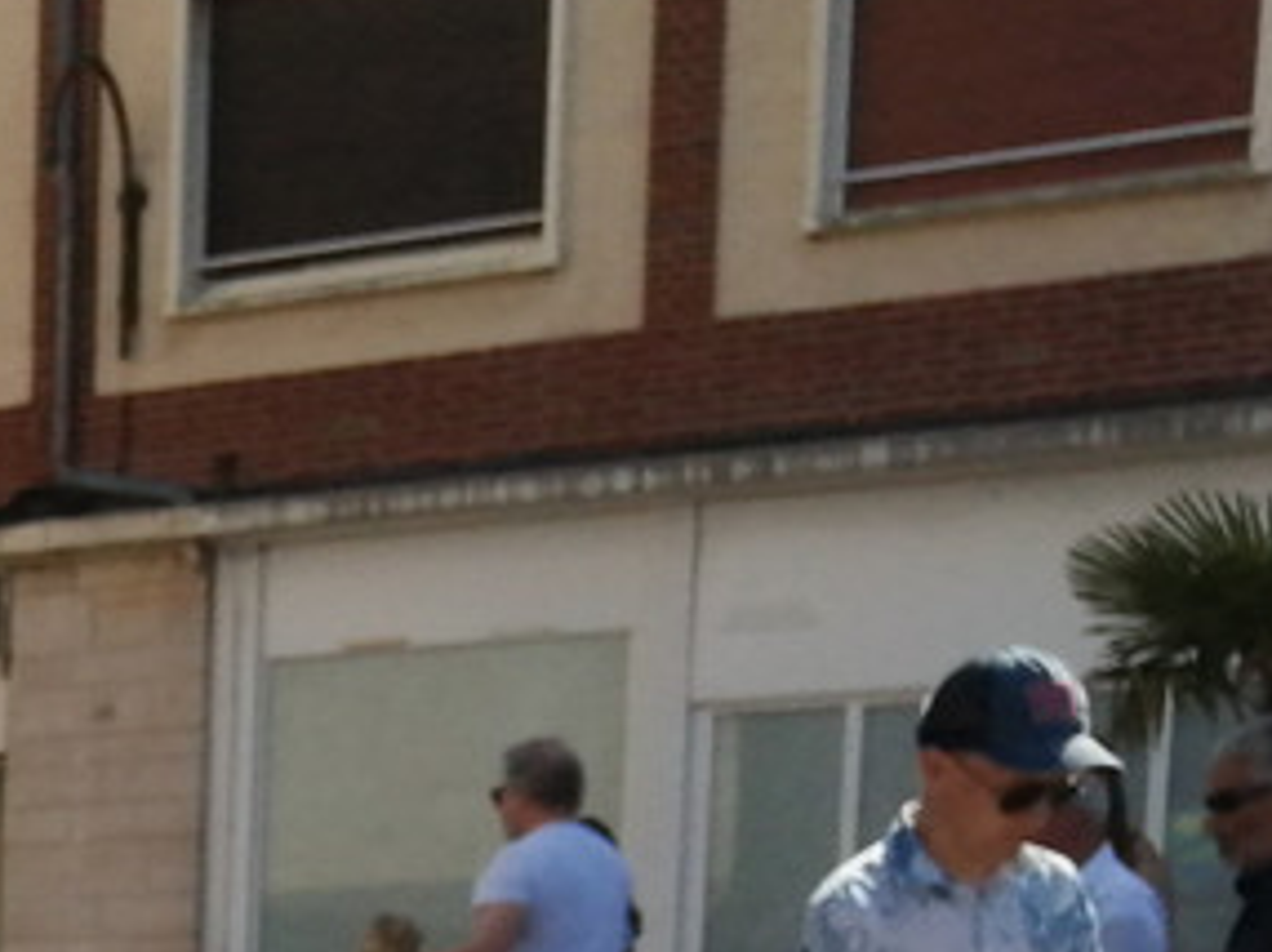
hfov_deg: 17.1
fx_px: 3561
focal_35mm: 97
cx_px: -927
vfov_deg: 13.9
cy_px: 1570
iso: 50
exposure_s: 1/1587
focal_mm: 3.46
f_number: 1.8
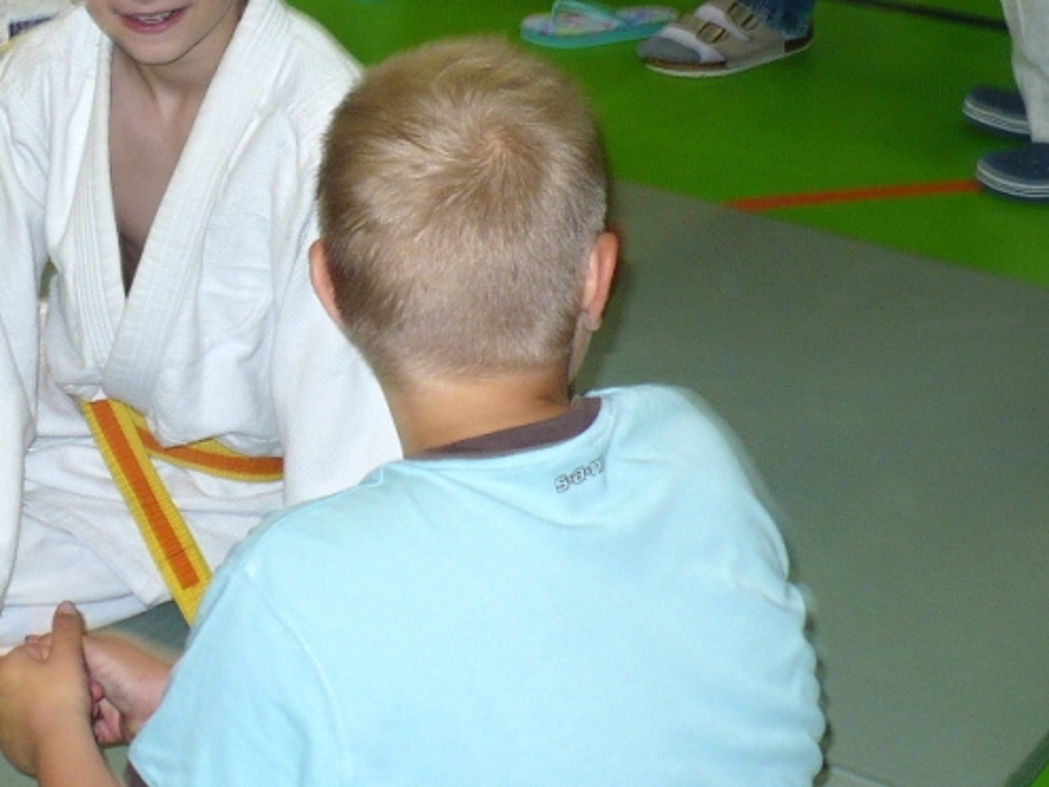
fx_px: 2485
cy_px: 321
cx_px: 87
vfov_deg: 18.0
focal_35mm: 82
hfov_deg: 23.2
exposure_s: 1/30
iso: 125
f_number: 2.8
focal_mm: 6.1
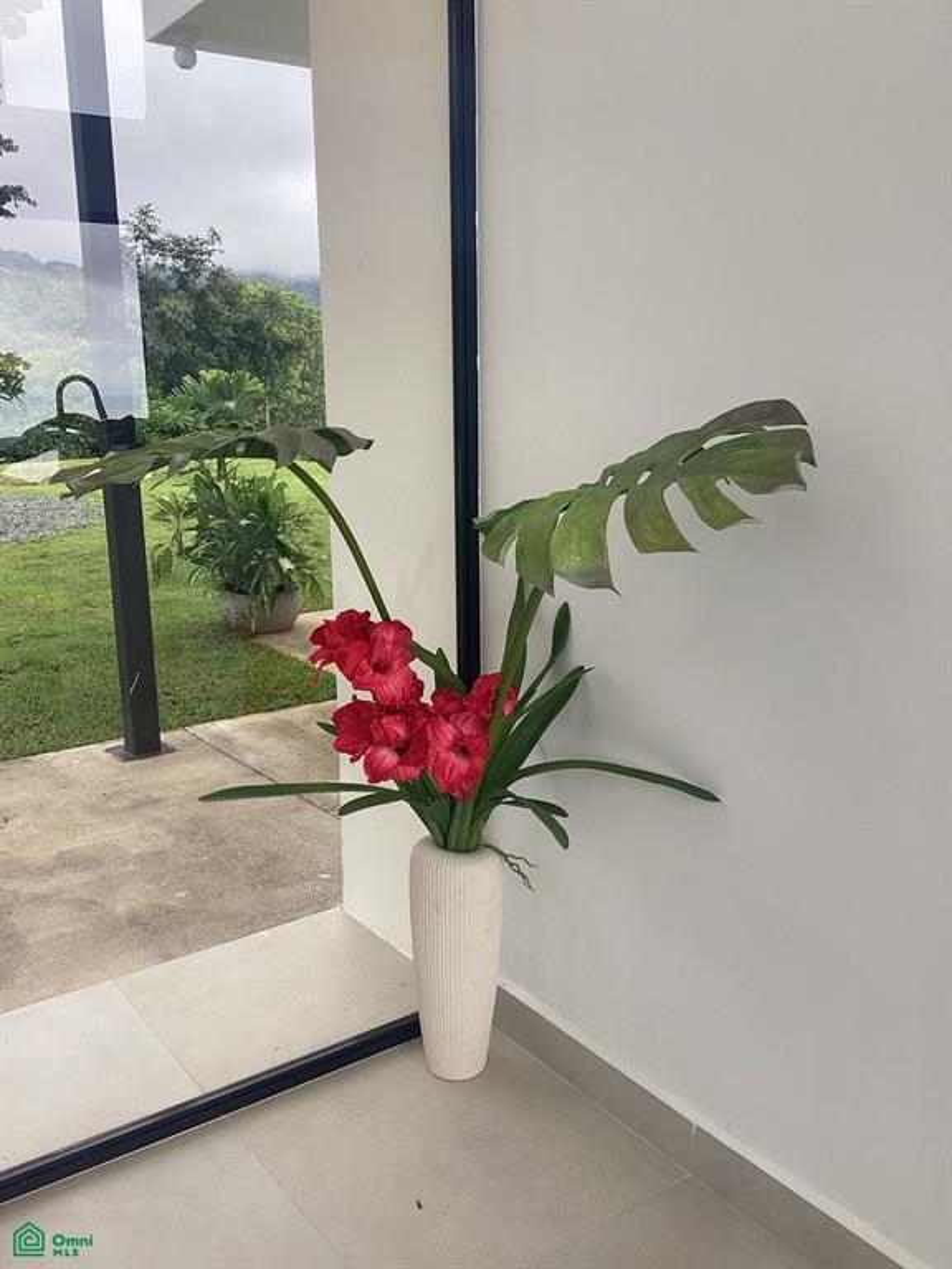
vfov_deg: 58.4
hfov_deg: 45.4
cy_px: 634
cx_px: 476
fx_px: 1137
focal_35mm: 31
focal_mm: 3.3
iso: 25
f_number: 2.4
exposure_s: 1/149
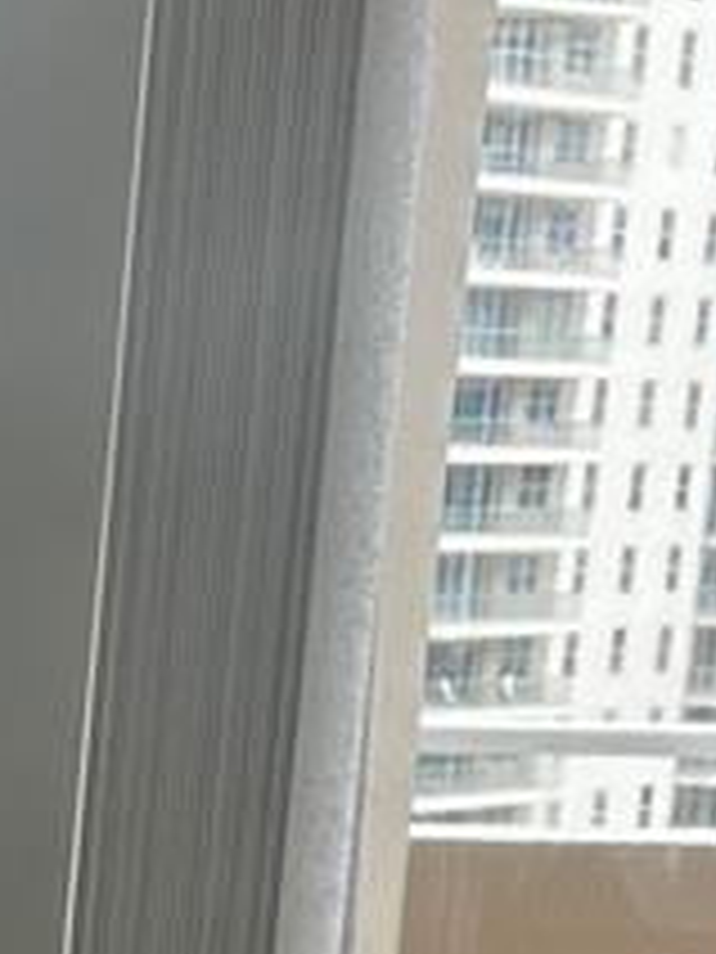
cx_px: -950
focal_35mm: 147
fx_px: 4054
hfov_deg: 9.2
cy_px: 1458
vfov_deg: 12.7
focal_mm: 5.7
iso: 40
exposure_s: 1/120
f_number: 1.5
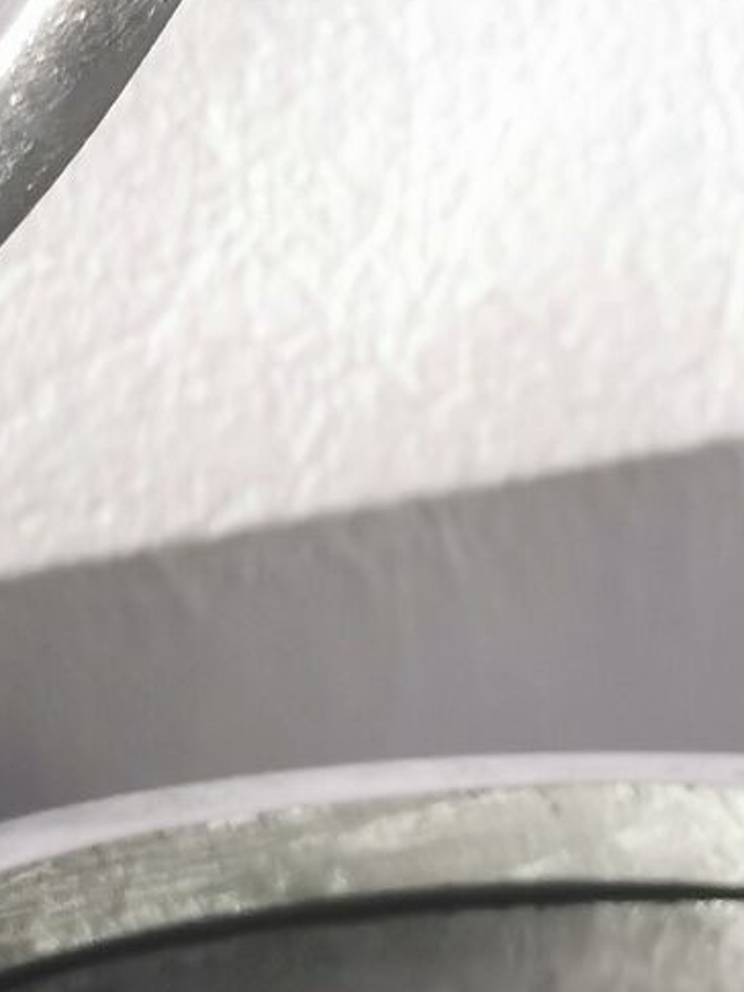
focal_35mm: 198
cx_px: 627
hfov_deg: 7.5
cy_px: 149
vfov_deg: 10.0
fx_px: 5672
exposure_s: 1/33.3
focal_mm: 5.58
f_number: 1.8
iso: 320
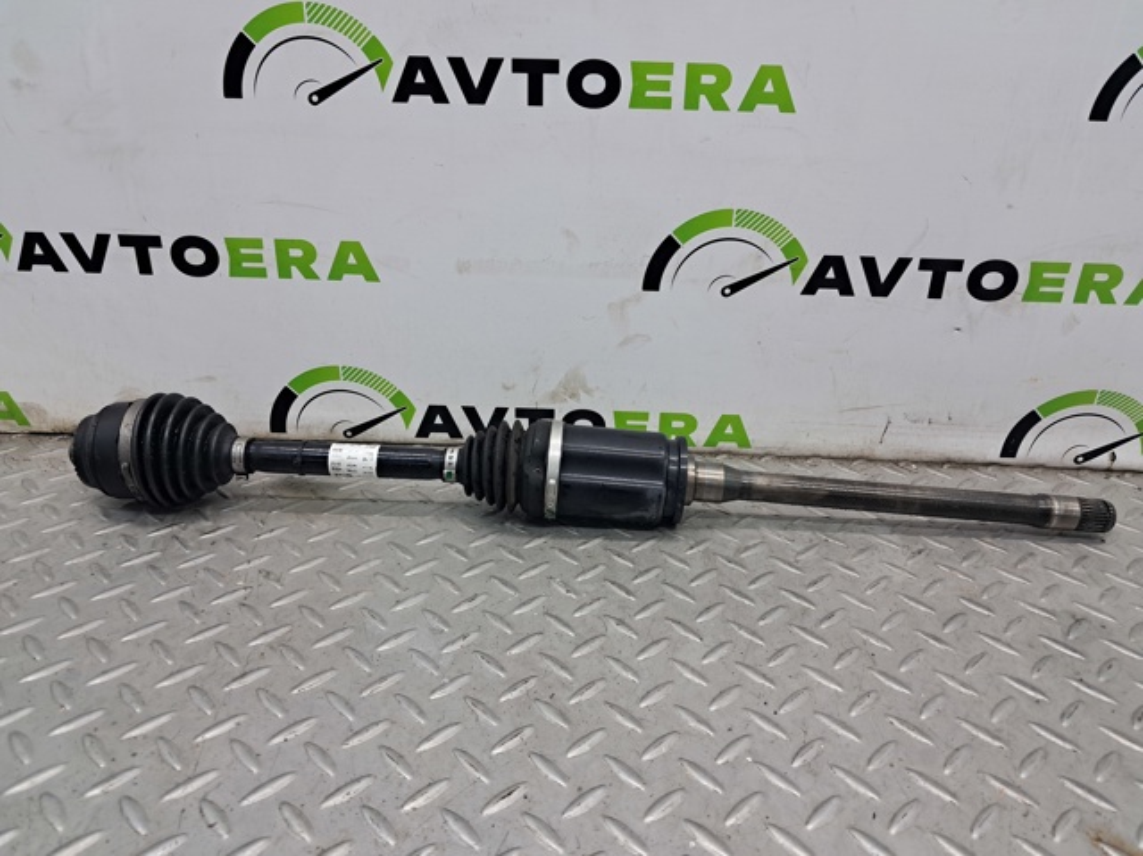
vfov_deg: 51.3
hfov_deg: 65.4
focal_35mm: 27
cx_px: 572
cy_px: 428
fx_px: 891
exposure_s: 1/50
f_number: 1.8
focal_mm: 4
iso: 80
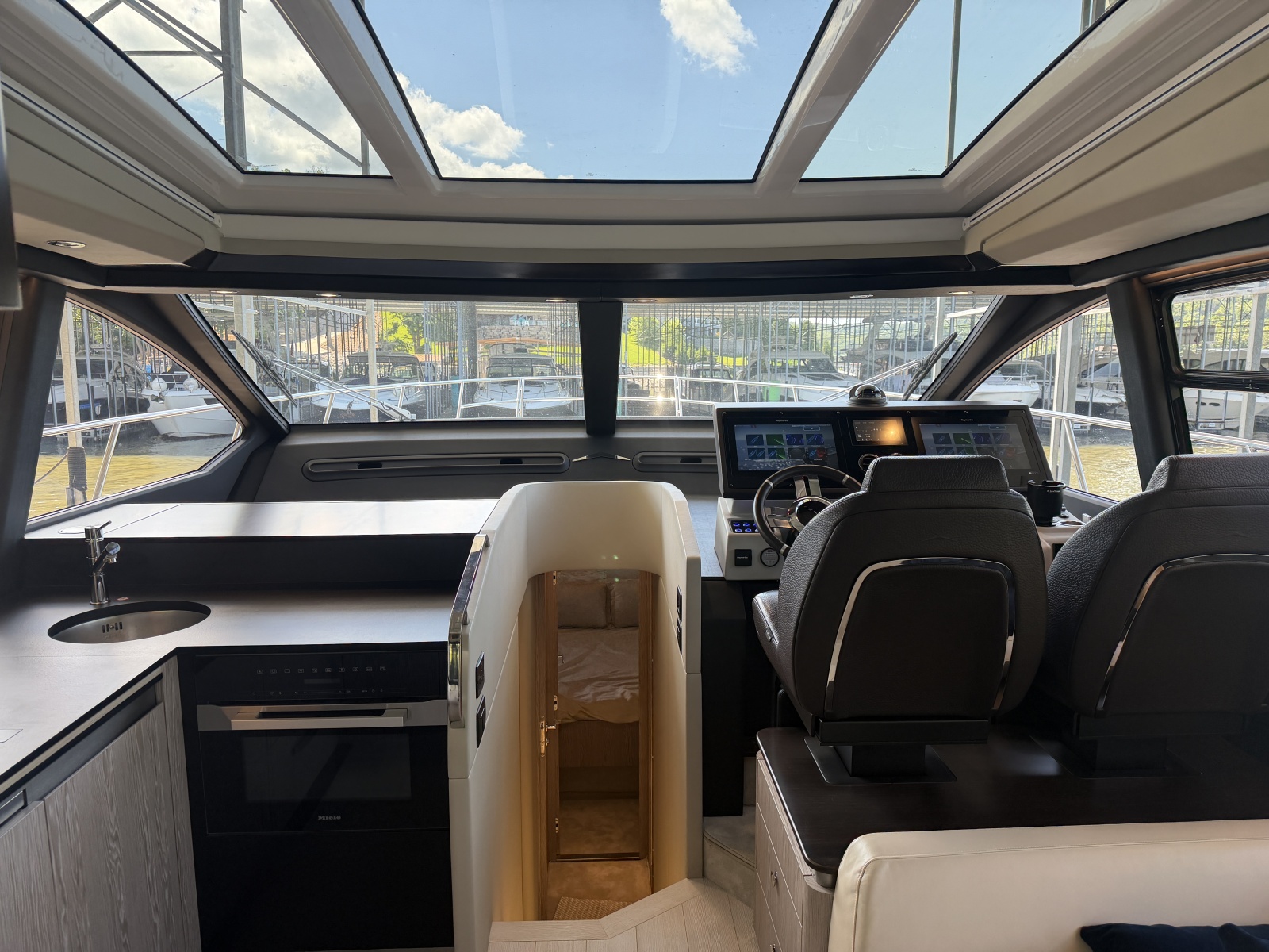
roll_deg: -1.5
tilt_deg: -8.5
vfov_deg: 56.8
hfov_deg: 71.6
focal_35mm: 24
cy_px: 476
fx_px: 880
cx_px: 634
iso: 125
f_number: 1.78
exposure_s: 1/399
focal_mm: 6.76
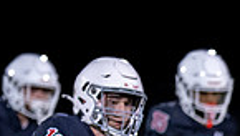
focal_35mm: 812
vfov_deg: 1.5
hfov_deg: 2.6
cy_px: 245
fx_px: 5174
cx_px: 396
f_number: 1.8
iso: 1600
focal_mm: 135
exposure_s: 1/1000
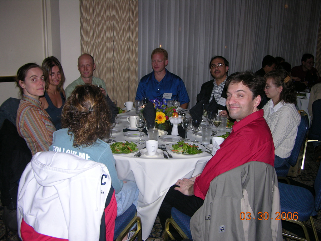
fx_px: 325
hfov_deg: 52.6
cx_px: 160
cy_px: 120
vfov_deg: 40.7
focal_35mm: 35
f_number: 2.8
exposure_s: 1/60.1
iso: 100
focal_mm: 9
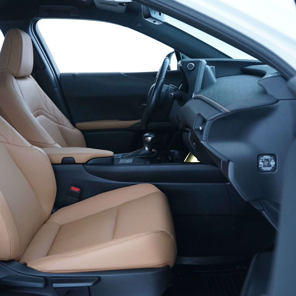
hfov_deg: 43.8
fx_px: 368
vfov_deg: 43.9
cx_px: 135
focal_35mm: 38
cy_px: 148
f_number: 4
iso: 4000
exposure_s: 1/13
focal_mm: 29
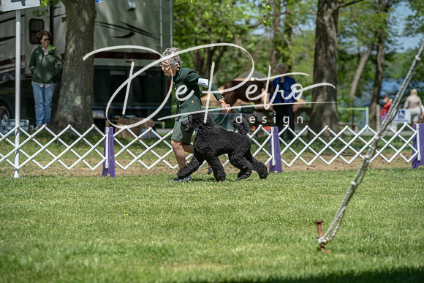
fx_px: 1590
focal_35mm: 135
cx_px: 212
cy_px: 142
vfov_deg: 10.2
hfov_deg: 15.2
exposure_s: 1/400
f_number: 5
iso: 100
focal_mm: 135
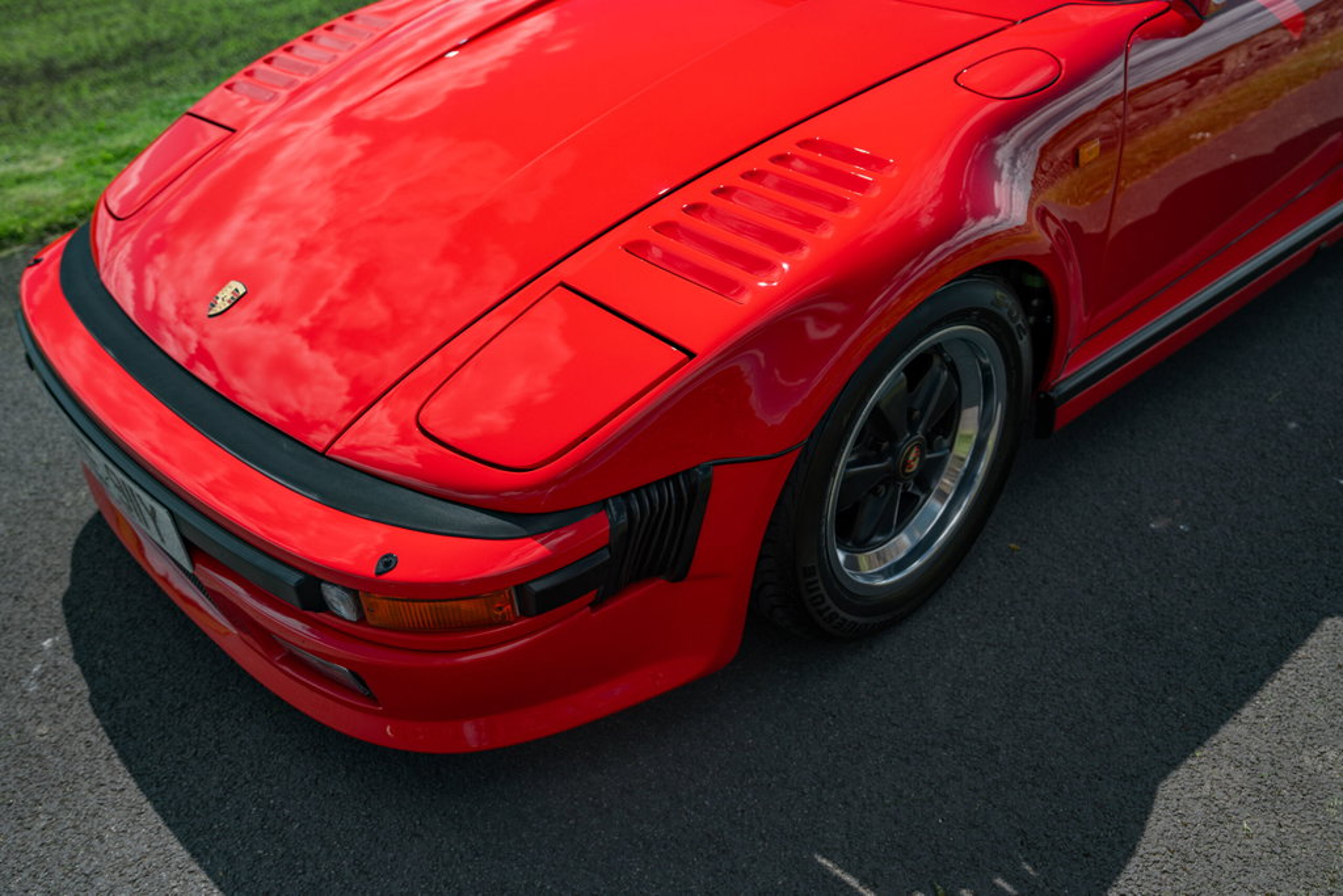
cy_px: 448
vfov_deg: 43.6
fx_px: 1119
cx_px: 672
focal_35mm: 30
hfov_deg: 61.9
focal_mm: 30
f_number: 2.8
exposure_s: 1/1250
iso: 100
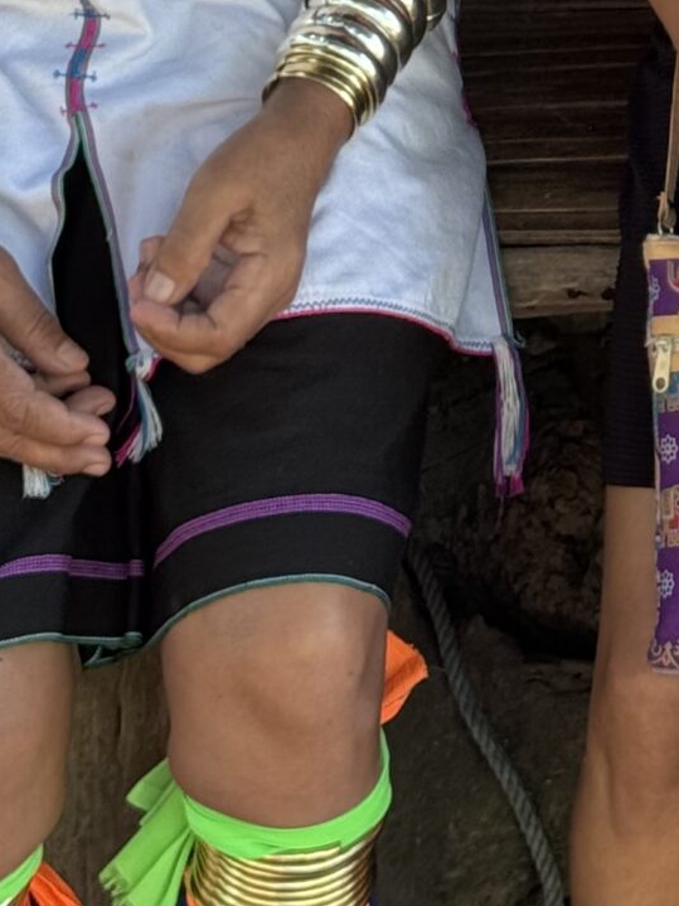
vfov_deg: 11.0
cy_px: -599
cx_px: 888
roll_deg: +1.9
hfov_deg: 8.6
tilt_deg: -13.2
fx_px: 4474
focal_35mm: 171
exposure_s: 1/121
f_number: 1.78
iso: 100
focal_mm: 6.76
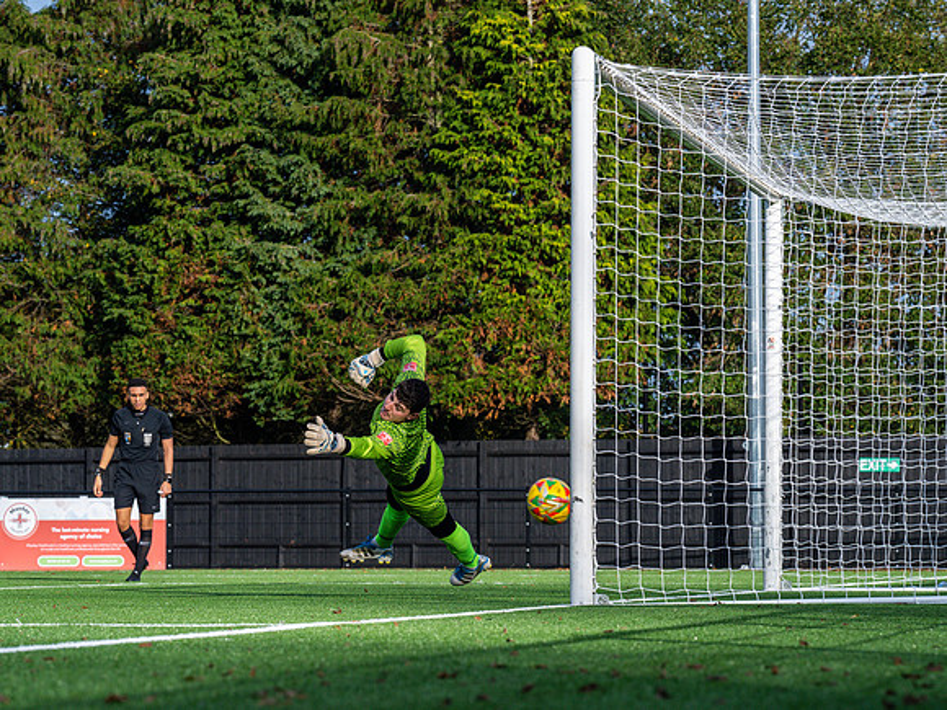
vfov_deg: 9.5
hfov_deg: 12.6
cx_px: 501
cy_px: 354
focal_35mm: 156
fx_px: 4273
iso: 800
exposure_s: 1/2000
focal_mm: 135
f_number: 8
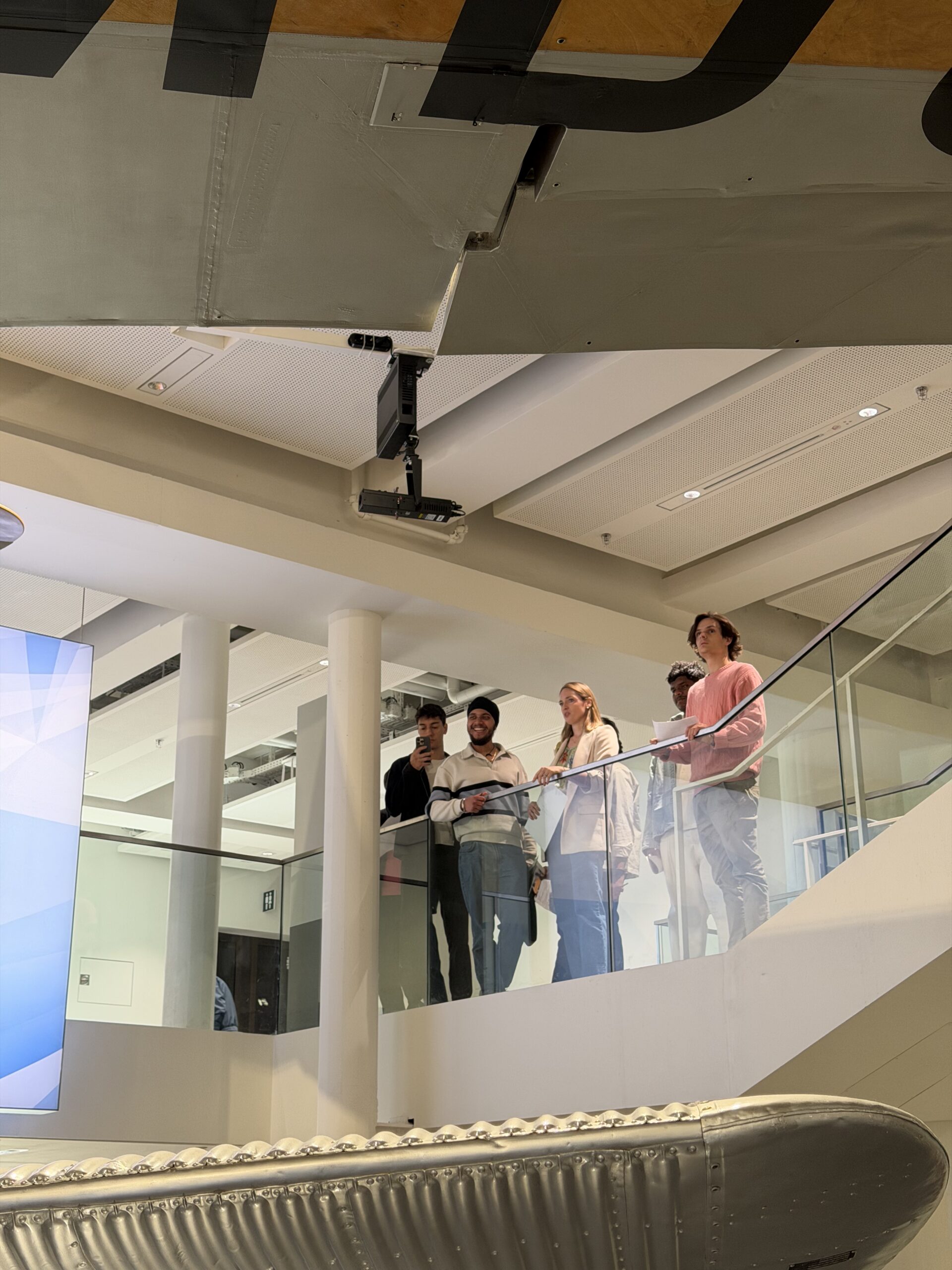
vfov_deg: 39.7
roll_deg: +0.2
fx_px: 1760
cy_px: 635
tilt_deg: +20.2
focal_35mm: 48
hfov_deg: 30.3
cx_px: 476
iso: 125
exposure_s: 1/60
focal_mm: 6.76
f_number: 1.78
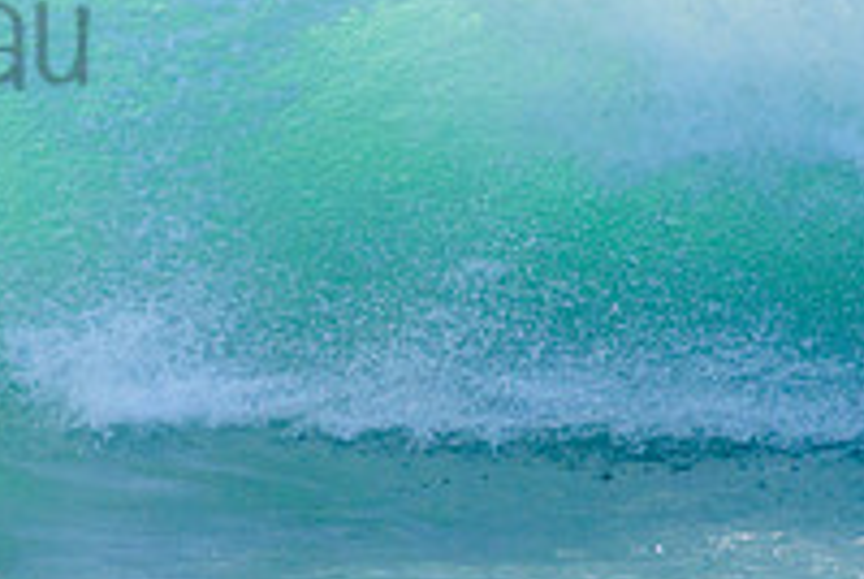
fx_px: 42638
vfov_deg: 0.8
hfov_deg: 1.2
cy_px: -15
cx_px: -367
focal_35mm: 1774
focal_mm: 500
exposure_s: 1/2000
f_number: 5.6
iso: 280
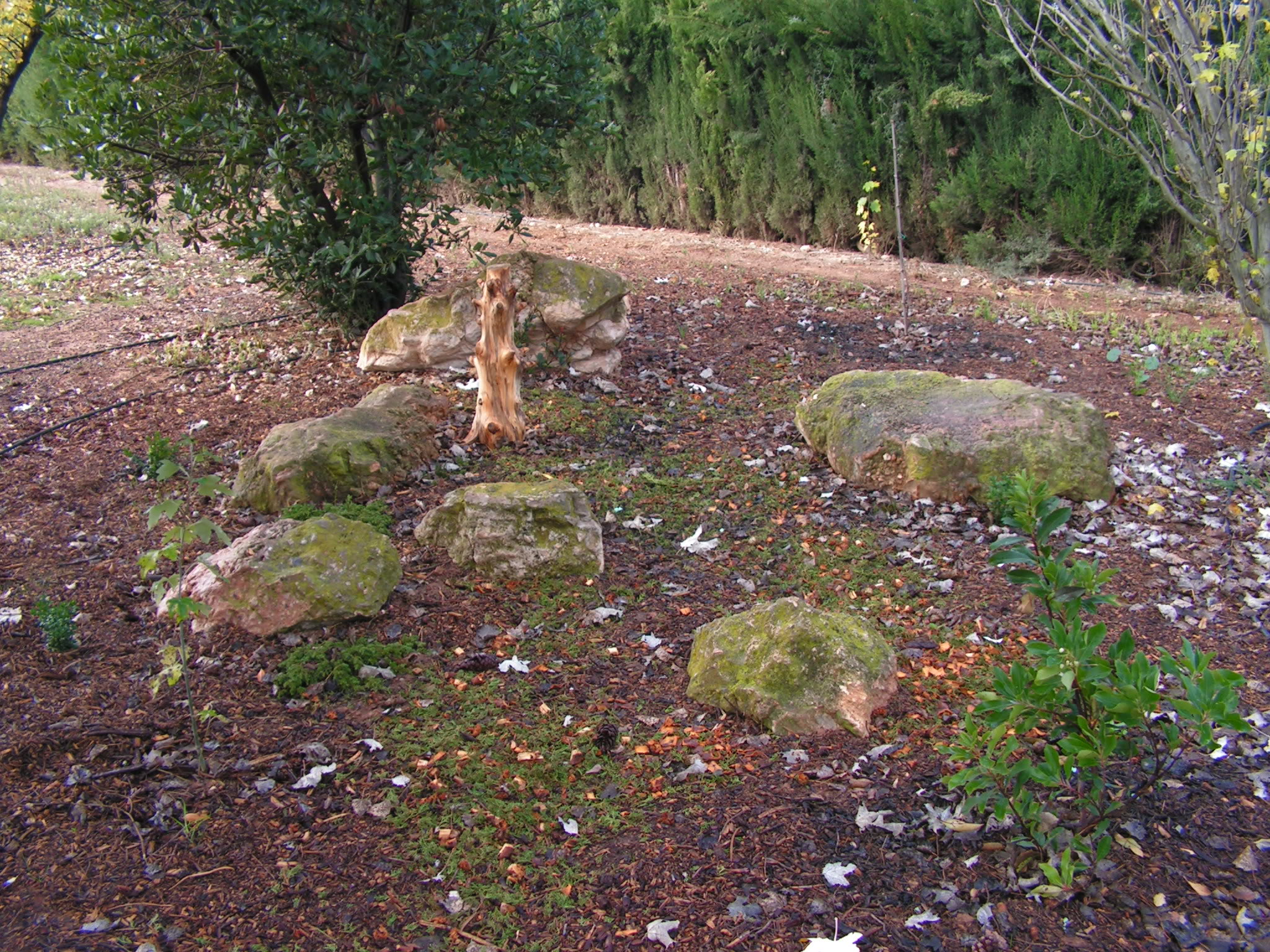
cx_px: 635
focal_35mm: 36
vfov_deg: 39.7
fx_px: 1321
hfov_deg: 51.4
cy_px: 476
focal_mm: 6
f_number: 3.2
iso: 64
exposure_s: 1/60
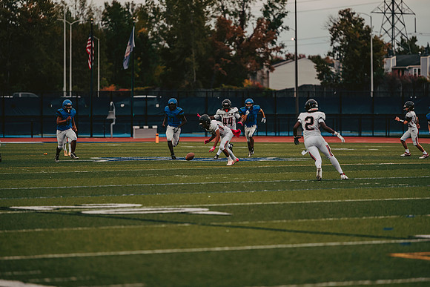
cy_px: 144
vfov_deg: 6.9
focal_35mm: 200
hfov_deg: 10.3
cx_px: 215
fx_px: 2389
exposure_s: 1/1000
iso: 800
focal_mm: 200
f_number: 3.2
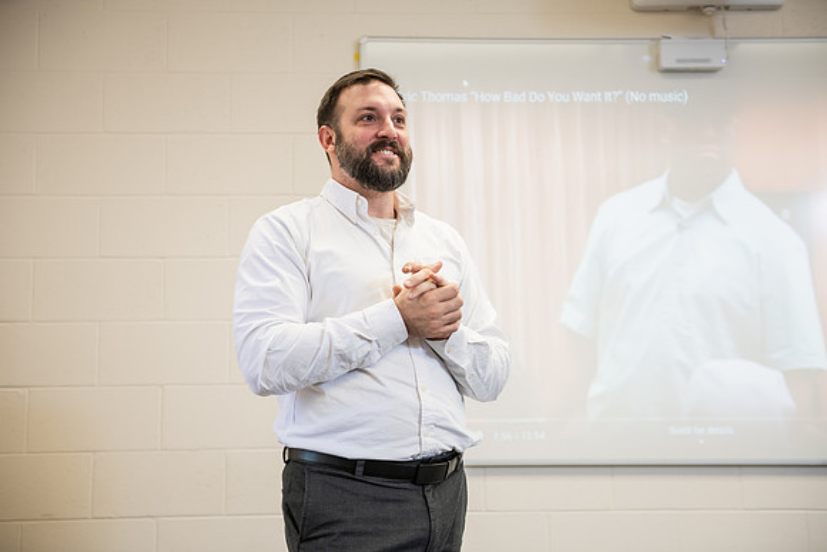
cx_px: 414
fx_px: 1264
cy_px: 276
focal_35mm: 55
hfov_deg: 36.2
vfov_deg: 24.6
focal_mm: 55
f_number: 3.2
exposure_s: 1/200
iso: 1000
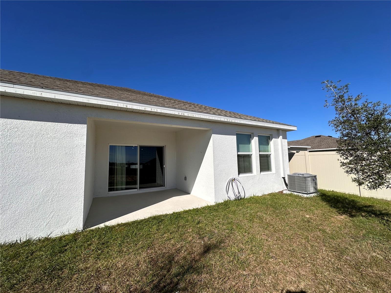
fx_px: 158
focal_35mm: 14
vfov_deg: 85.7
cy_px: 146
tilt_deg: +5.6
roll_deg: +1.6
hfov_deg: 102.1
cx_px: 196
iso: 50
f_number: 2.2
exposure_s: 1/4292
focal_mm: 2.22
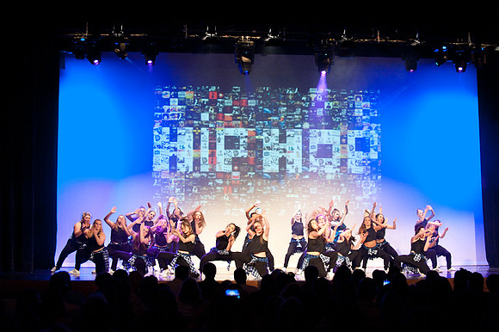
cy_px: 166
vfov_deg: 19.4
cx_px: 250
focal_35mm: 70
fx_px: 970
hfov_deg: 28.9
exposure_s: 1/200
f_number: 2.8
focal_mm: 70
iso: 3200
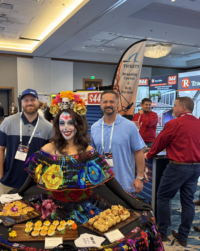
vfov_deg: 55.7
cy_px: 123
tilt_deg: -5.8
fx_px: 237
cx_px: 76
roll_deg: -0.5
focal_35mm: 32
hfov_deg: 45.4
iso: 320
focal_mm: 6.76
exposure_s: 1/60
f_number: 1.78
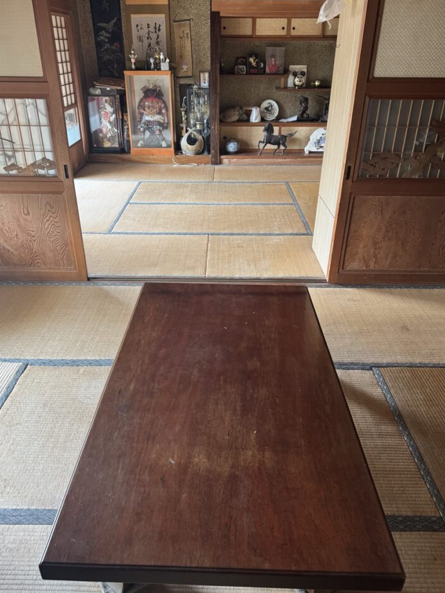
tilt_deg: -26.6
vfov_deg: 67.3
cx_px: 213
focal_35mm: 26
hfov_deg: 53.1
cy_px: 287
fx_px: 446
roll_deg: -2.1
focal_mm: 6.76
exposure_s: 1/60
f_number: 1.78
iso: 250
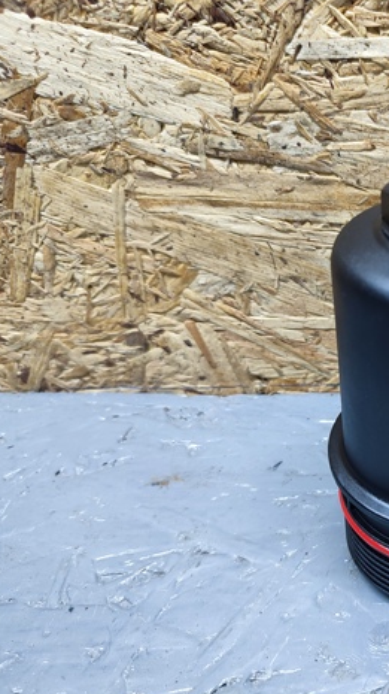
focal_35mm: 36
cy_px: 354
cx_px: 449
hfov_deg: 29.0
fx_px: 661
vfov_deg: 55.3
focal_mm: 5.89
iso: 225
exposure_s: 1/30
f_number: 1.89
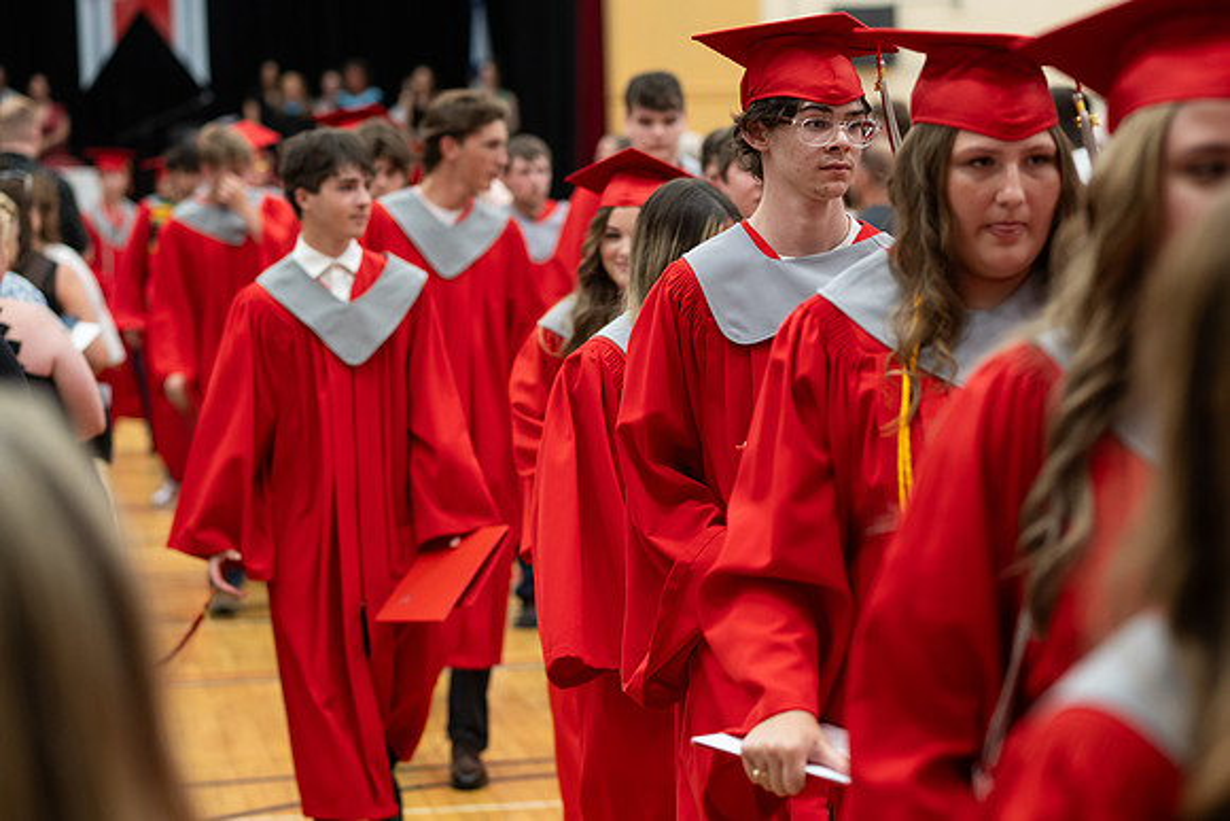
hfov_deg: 20.0
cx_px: 713
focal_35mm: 102
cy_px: 460
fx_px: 3482
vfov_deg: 13.4
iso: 1000
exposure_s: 1/200
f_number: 2.8
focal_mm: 85
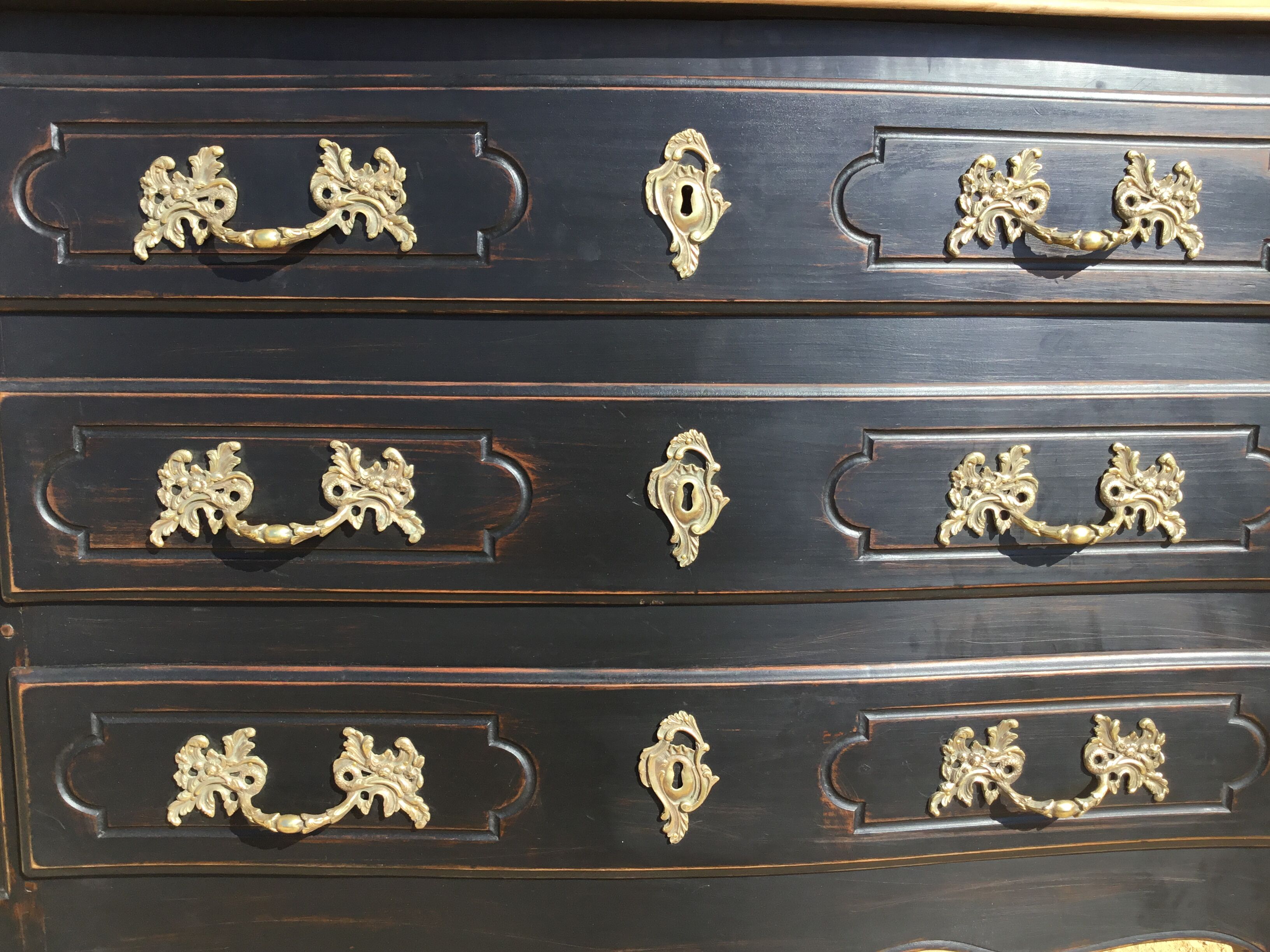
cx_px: 635
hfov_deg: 58.4
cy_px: 476
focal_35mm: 31
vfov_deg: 45.4
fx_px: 1137
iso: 25
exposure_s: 1/684
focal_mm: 3.3
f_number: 2.4
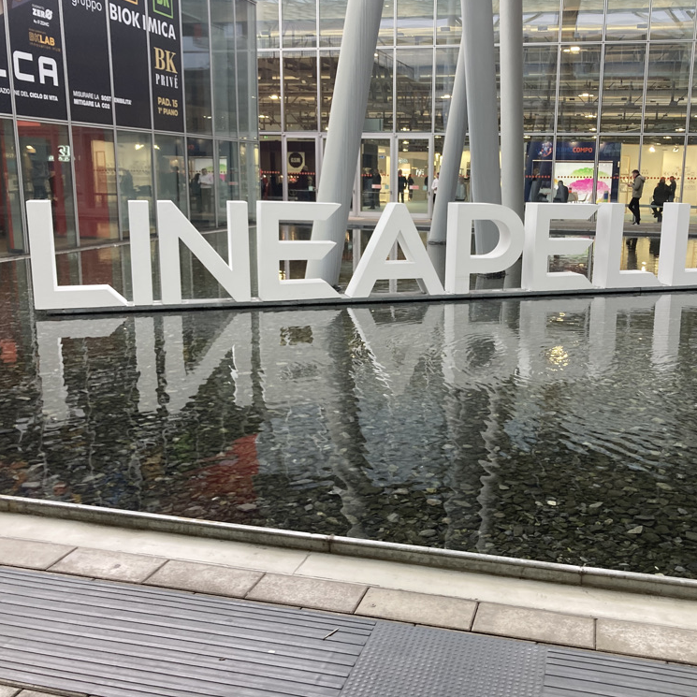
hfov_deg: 48.2
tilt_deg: -9.5
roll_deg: -0.3
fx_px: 775
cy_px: 339
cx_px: 417
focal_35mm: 34
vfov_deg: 48.4
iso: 80
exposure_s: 1/91
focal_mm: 3.99
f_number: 1.8
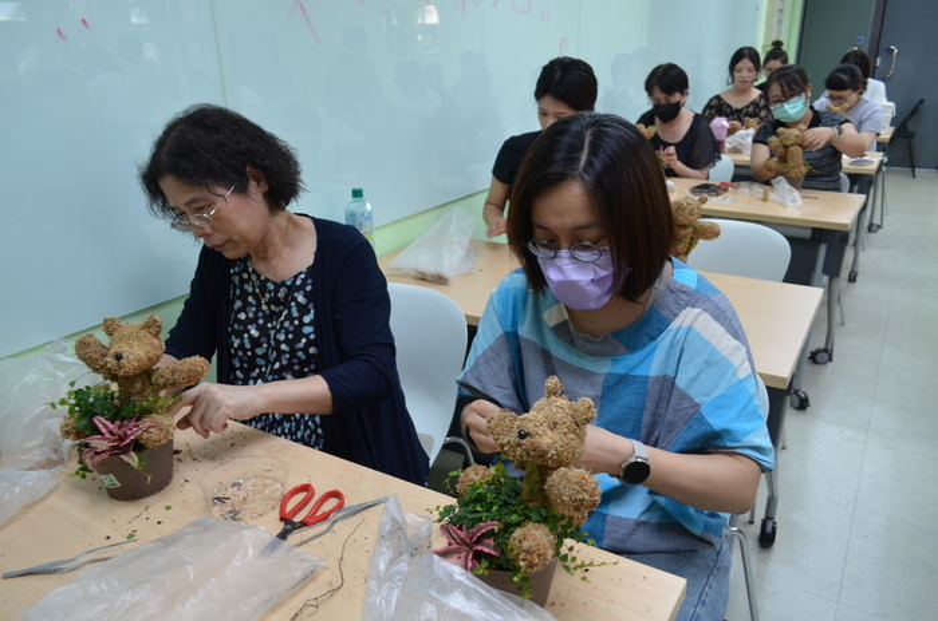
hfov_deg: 67.5
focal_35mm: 27
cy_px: 310
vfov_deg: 47.8
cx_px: 469
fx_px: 702
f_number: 4.5
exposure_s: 1/125
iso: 800
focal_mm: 18
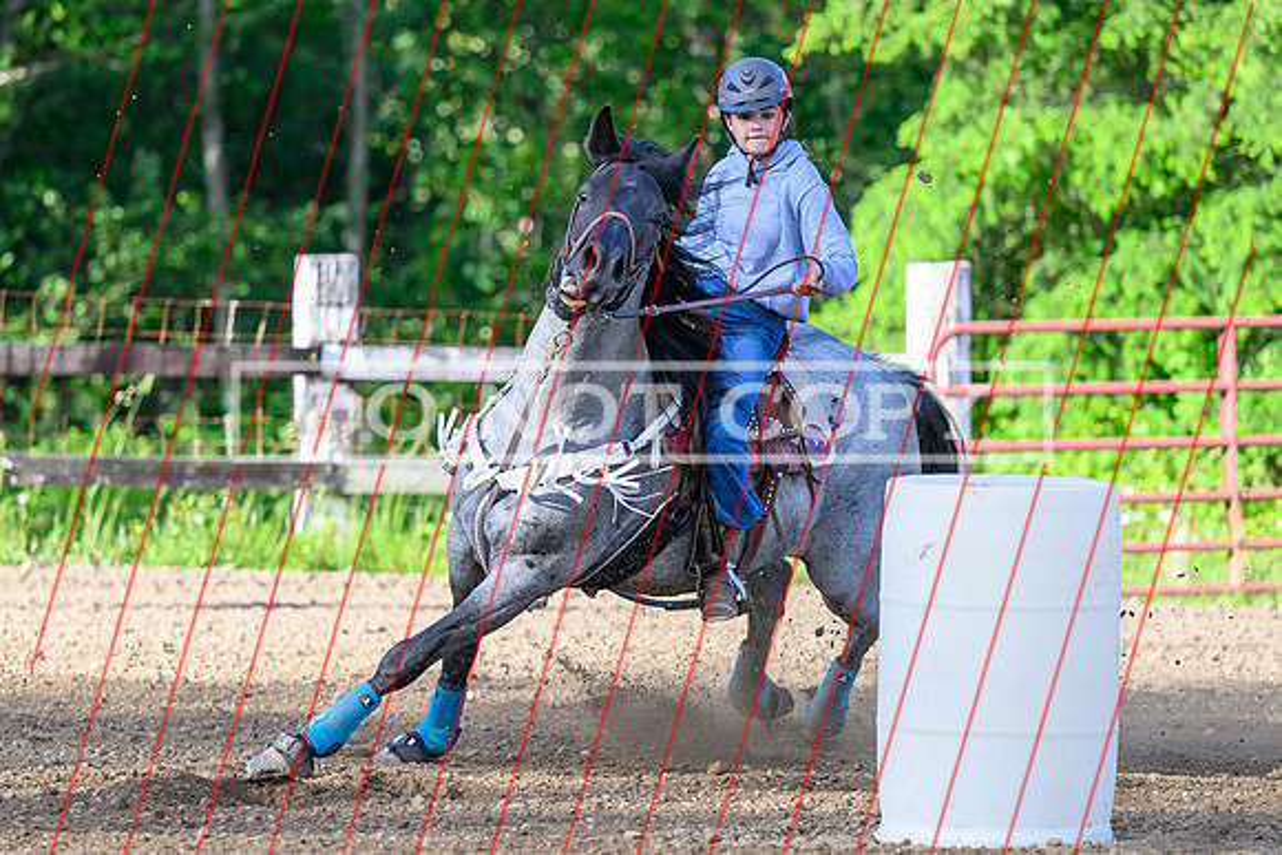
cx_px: 598
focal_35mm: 226
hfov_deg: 9.1
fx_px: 8050
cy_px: 432
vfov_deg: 6.1
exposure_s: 1/2500
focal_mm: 145
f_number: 2.8
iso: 560
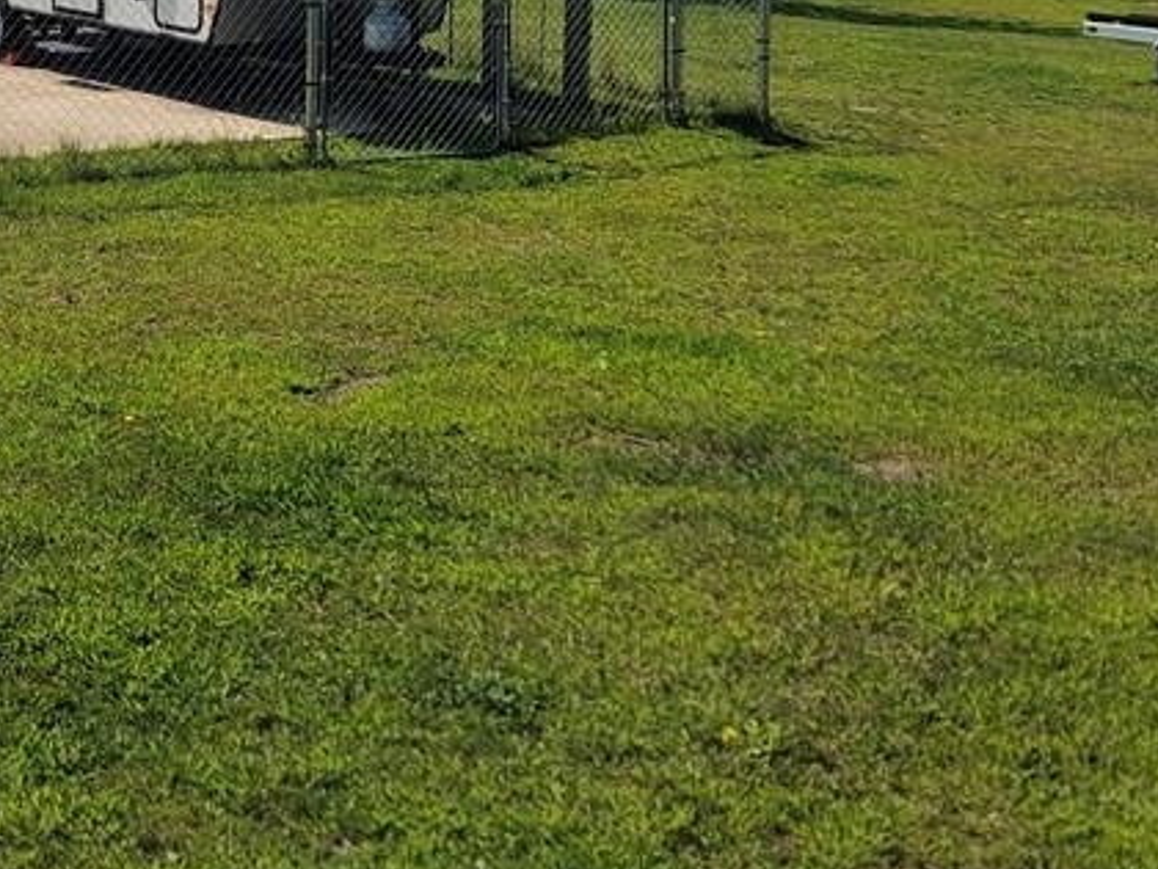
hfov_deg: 28.7
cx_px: -116
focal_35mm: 61
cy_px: -138
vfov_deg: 22.4
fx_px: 2041
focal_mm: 7
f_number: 1.8
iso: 20
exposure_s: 1/2246
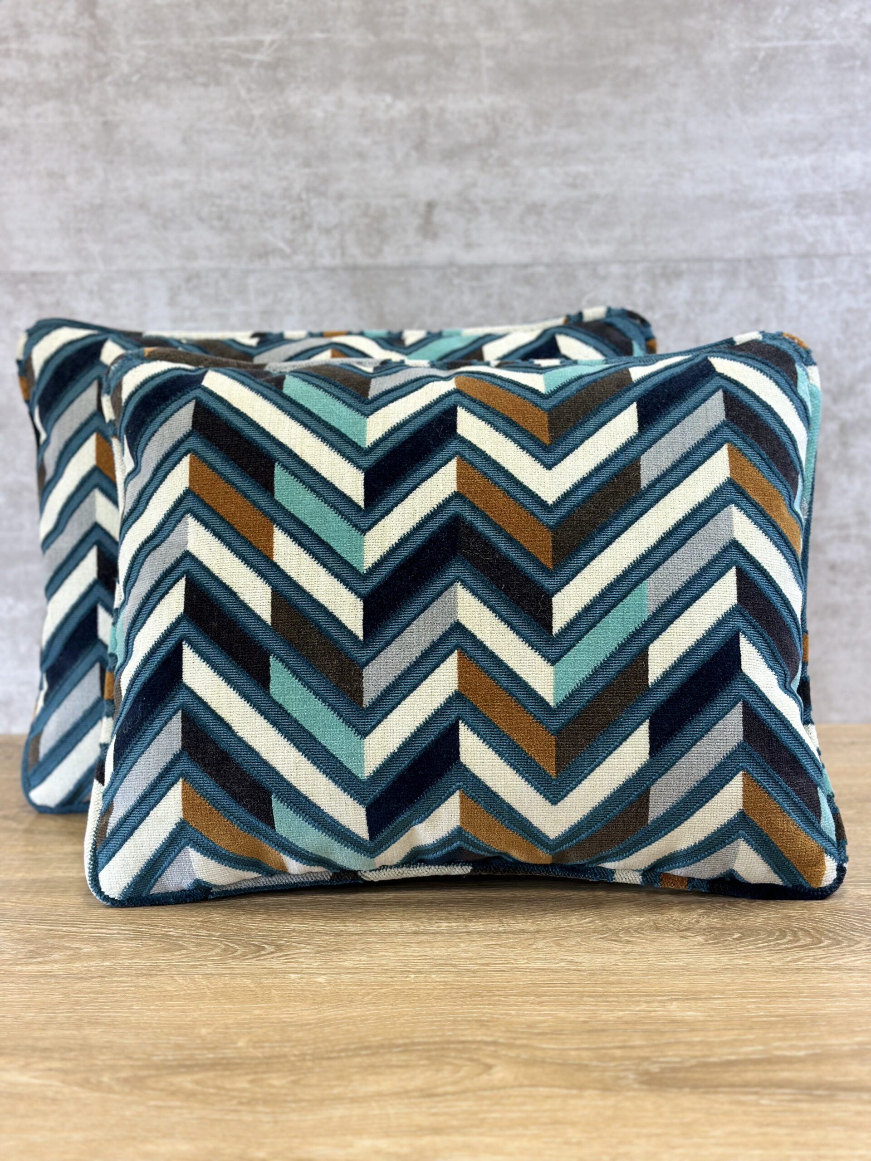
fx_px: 1610
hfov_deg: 30.3
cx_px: 436
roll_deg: +0.9
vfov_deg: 39.7
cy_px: 580
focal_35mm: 48
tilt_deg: -10.1
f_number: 1.78
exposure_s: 1/120
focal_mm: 6.86
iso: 80
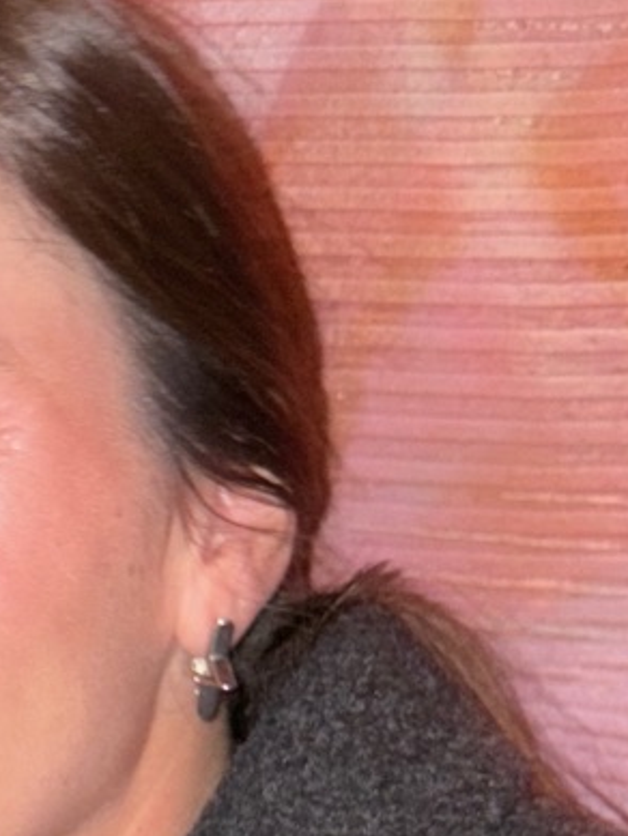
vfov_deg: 18.0
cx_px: -484
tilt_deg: -21.6
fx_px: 2587
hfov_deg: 12.7
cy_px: 789
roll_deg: -4.6
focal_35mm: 107
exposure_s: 1/4
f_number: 1.6
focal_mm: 5.96
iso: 50
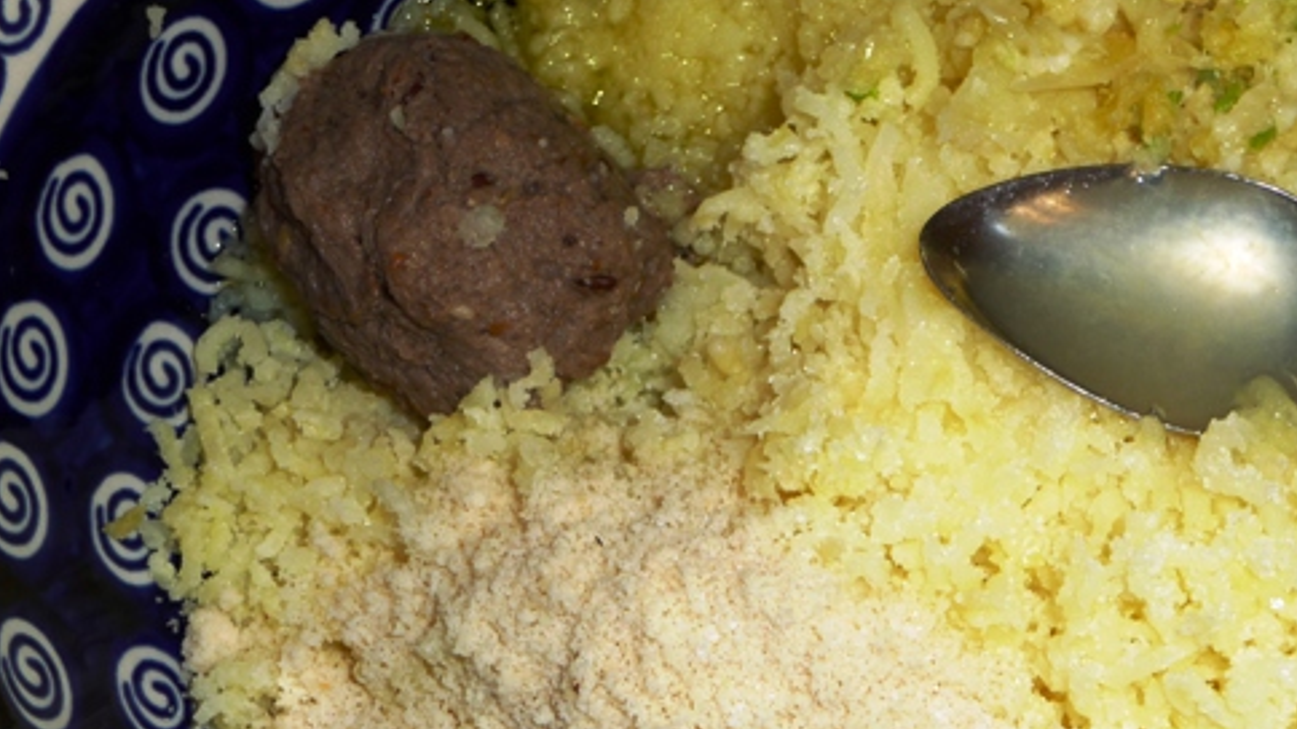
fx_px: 2476
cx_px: 839
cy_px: 507
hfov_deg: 29.2
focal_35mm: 72
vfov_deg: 16.7
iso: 100
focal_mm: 8.5
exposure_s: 1/30
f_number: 4.2
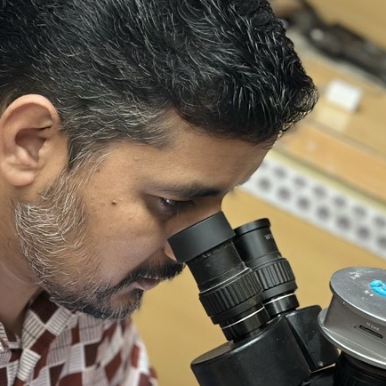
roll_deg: -18.9
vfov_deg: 13.5
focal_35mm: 127
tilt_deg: -28.8
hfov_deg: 13.7
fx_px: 1602
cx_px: 102
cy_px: 413
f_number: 1.78
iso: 160
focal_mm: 6.86
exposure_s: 1/120
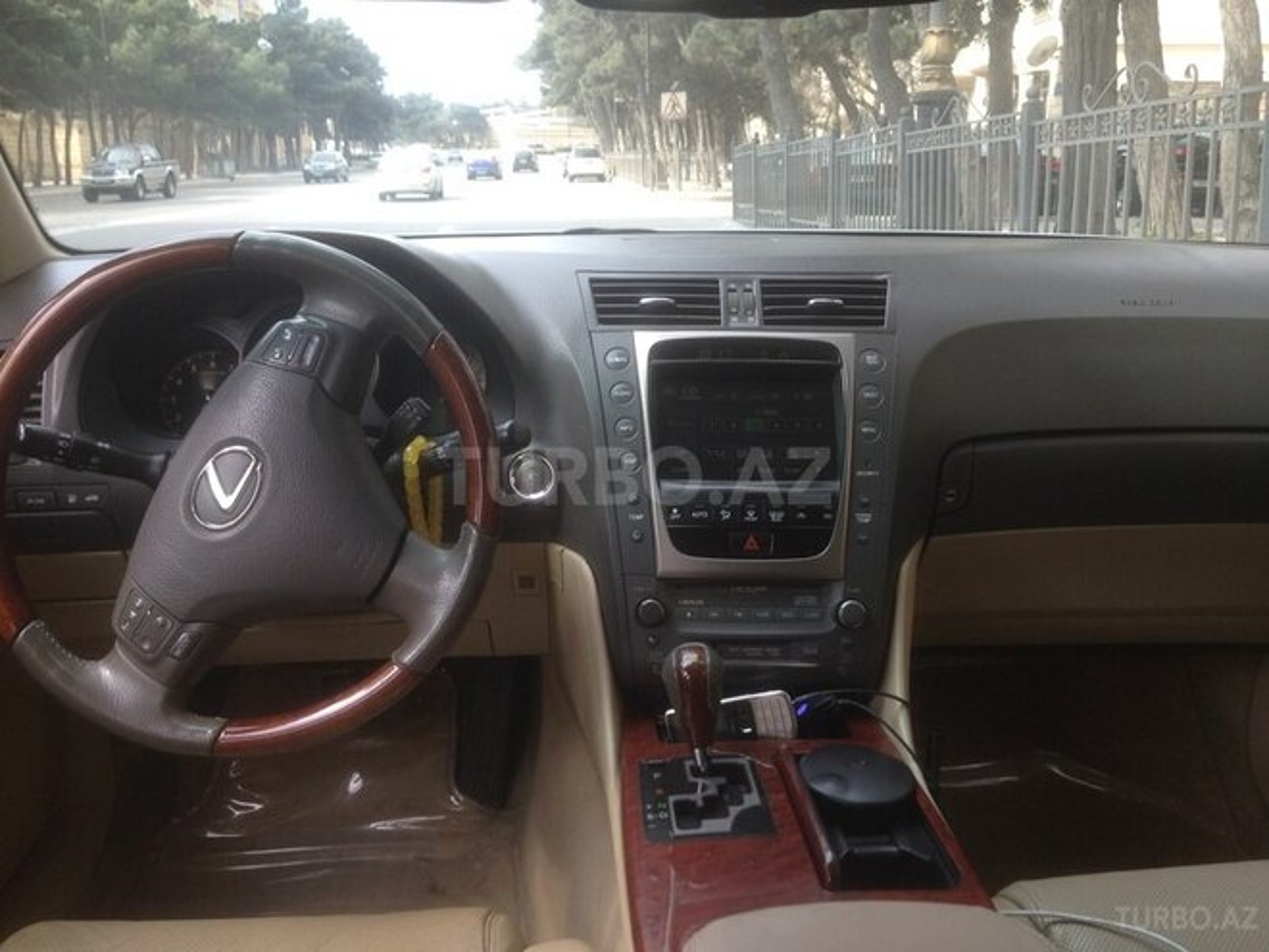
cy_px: 476
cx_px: 634
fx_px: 1210
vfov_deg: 42.9
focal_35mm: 33
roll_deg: -0.4
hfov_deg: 55.4
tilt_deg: -12.7
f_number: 2.4
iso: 50
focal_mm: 4.12
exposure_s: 1/174
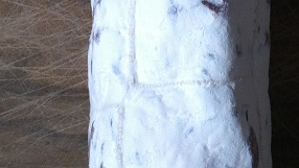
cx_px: 231
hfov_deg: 15.5
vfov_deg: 8.6
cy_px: -77
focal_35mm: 138
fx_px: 1094
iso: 80
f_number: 2.8
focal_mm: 3.85
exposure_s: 1/30
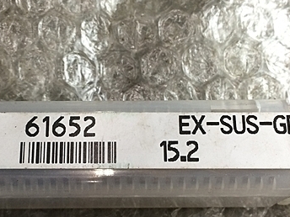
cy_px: 154
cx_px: 119
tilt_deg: -77.7
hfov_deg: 35.4
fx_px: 452
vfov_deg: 26.8
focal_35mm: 54
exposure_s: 1/30
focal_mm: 4.15
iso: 64
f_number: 2.2
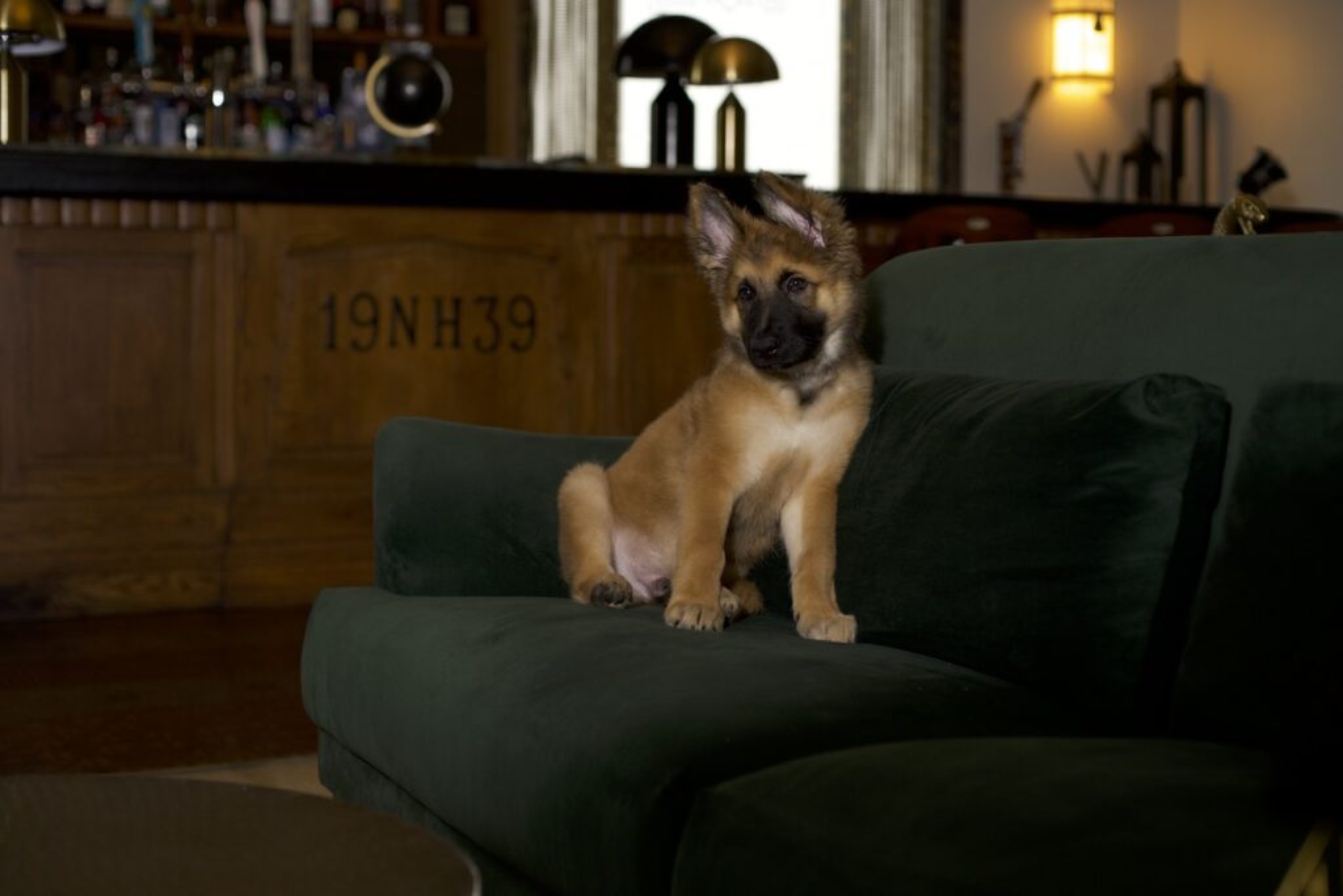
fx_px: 1865
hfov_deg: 39.6
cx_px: 672
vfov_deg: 27.0
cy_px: 448
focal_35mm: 50
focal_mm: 50
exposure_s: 1/200
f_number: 2.8
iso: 400
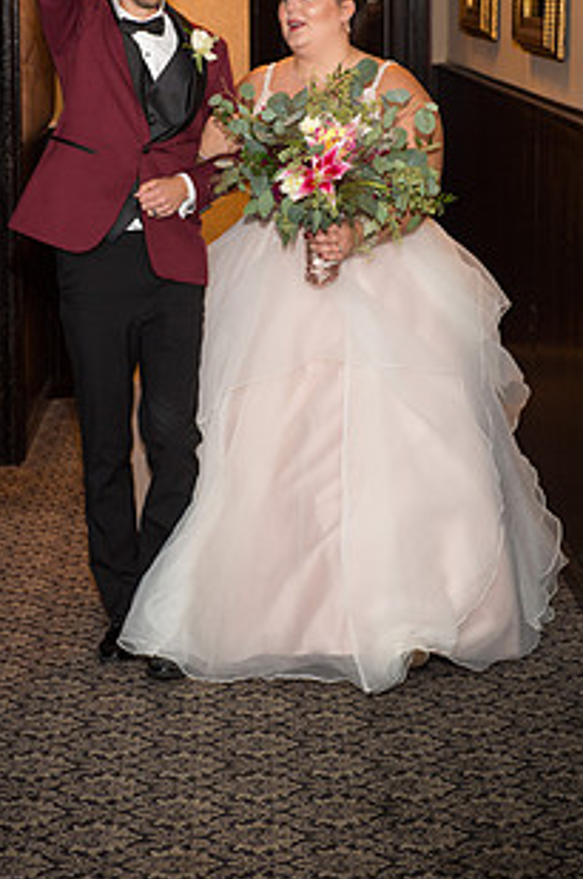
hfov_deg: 13.4
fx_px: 2486
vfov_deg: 20.0
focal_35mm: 102
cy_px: 270
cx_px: 240
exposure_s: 1/60
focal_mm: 70
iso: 800
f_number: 4.8
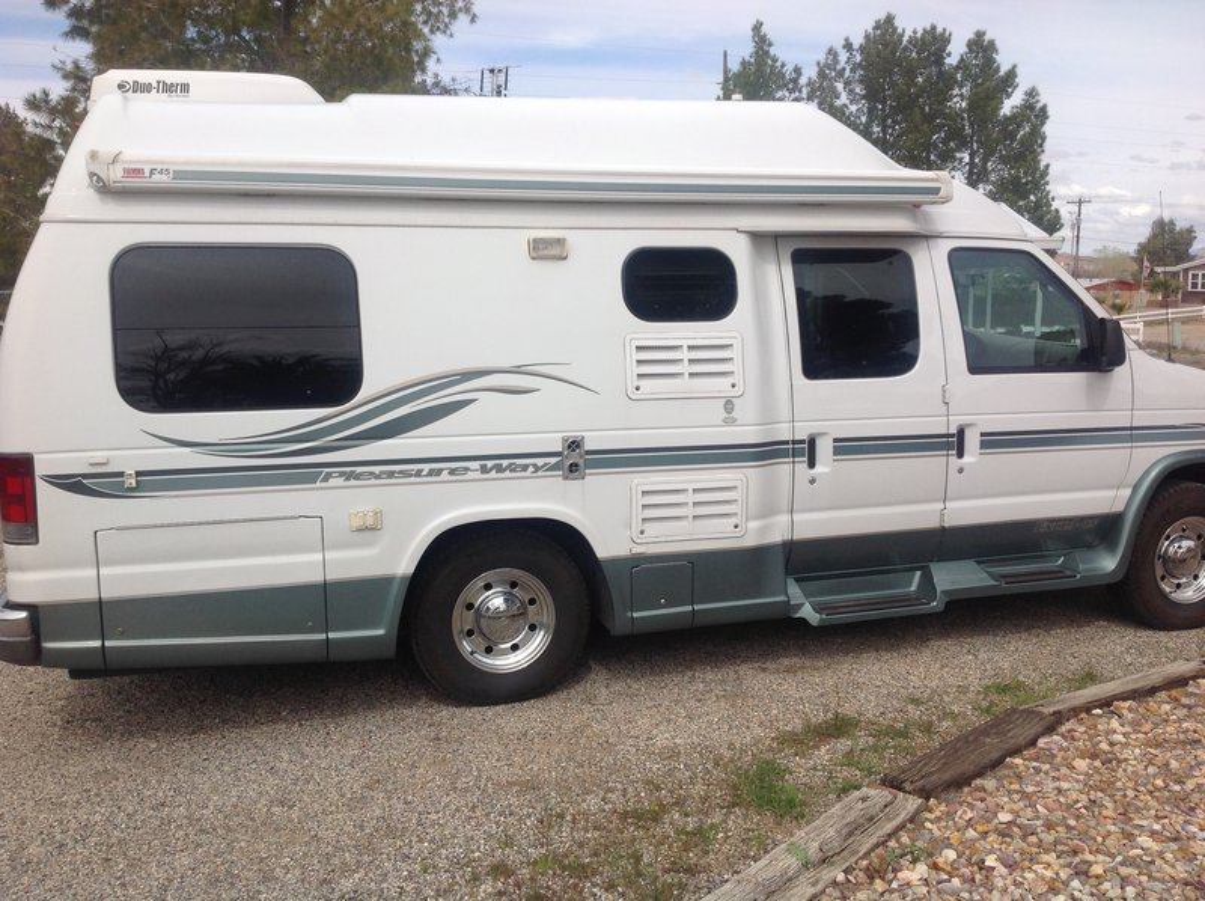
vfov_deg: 40.6
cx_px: 602
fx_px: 1217
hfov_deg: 52.7
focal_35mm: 35
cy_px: 450
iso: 50
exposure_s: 1/2326
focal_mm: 4.28
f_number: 2.4
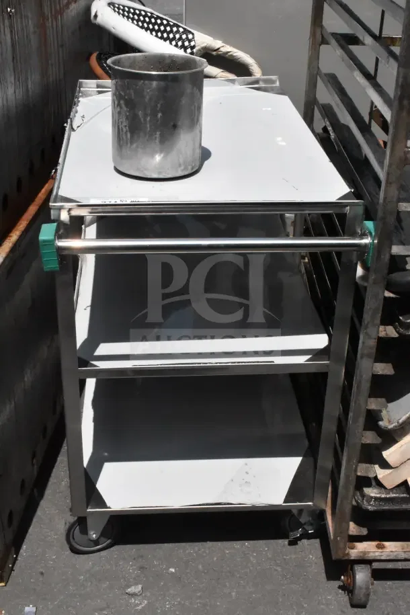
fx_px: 794
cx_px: 205
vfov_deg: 42.3
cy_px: 308
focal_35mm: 46
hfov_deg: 28.9
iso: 6400
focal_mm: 31
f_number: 29
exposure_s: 1/3200
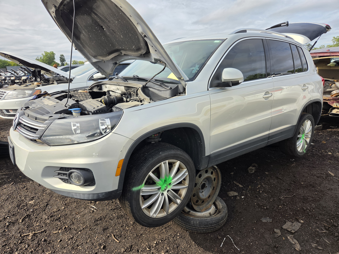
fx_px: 225
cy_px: 127
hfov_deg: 73.9
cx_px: 170
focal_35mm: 23
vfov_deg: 58.9
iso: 80
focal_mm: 5.4
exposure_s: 1/2737
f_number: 1.8
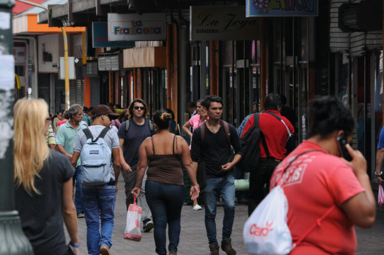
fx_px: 2557
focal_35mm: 240
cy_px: 128
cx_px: 192
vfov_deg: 5.7
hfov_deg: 8.6
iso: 200
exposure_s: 1/160
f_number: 8
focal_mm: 160
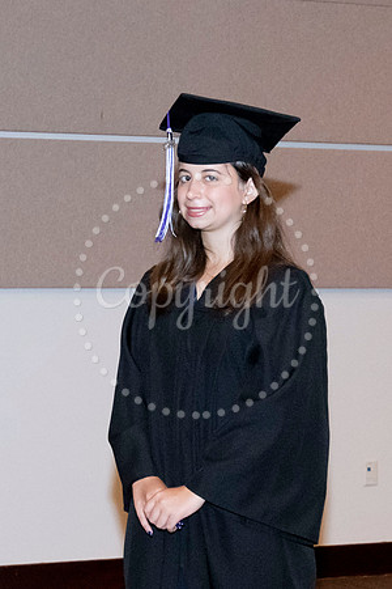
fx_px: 1784
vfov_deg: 18.6
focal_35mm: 109
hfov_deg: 12.5
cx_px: 148
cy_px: 422
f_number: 7.1
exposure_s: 1/200
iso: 6400
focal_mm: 35
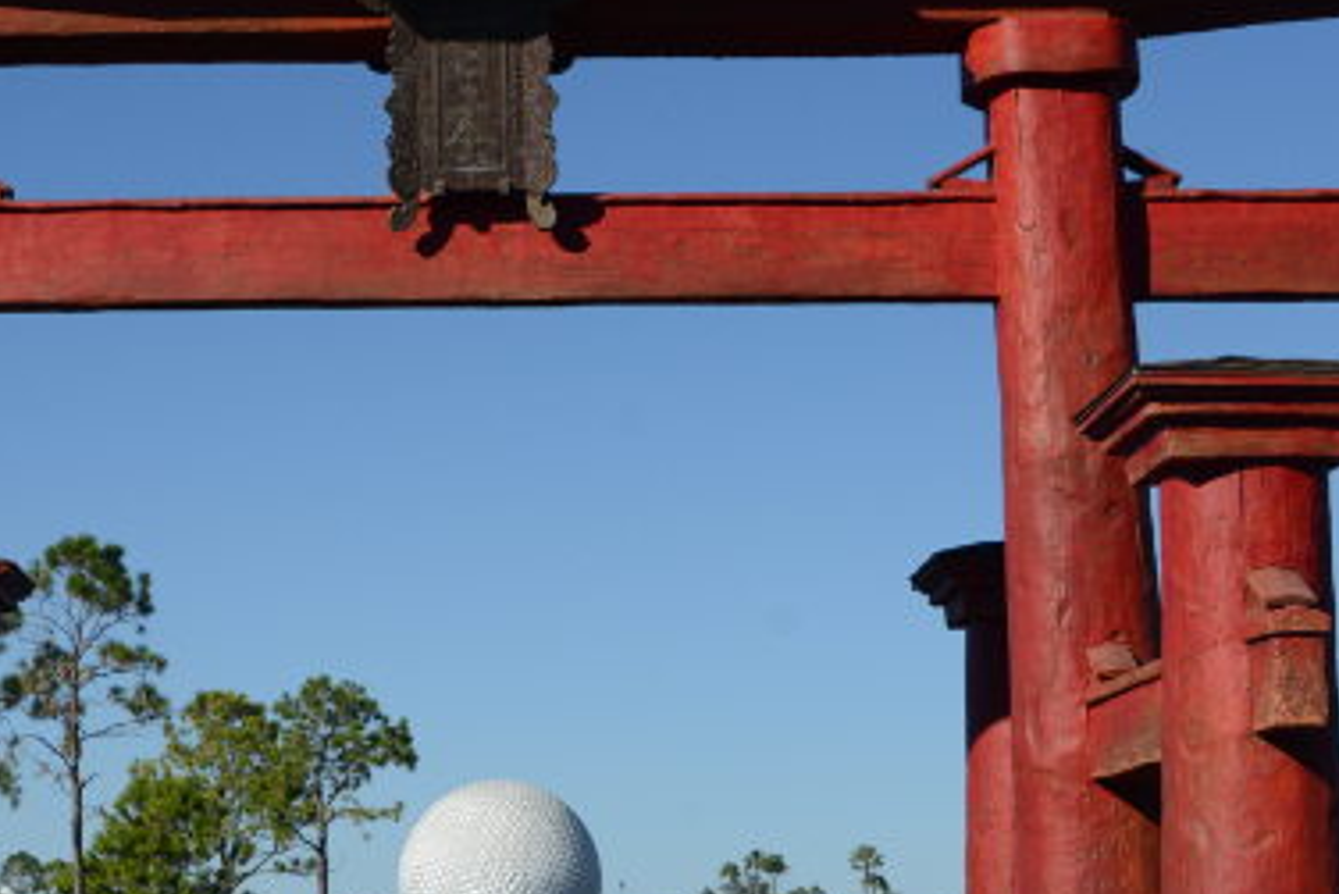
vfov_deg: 16.0
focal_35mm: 85
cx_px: 406
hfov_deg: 23.8
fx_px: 3163
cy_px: 650
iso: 500
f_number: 7.1
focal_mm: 32
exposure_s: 1/2500
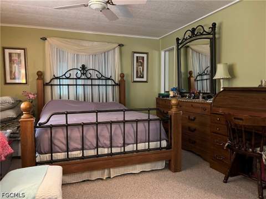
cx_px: 133
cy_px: 100
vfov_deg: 53.1
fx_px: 200
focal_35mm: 26
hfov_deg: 67.3
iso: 640
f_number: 1.6
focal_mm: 5.1
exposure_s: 1/30
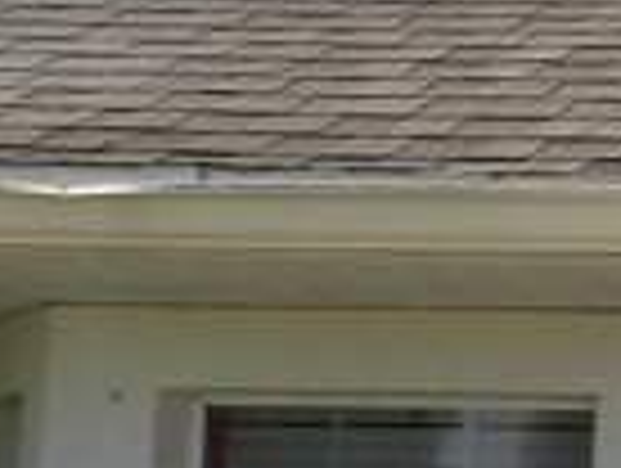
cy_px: 500
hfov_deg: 10.8
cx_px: 1724
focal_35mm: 139
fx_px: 2498
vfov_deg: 10.6
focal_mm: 4.3
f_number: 3.2
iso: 100
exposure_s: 1/664
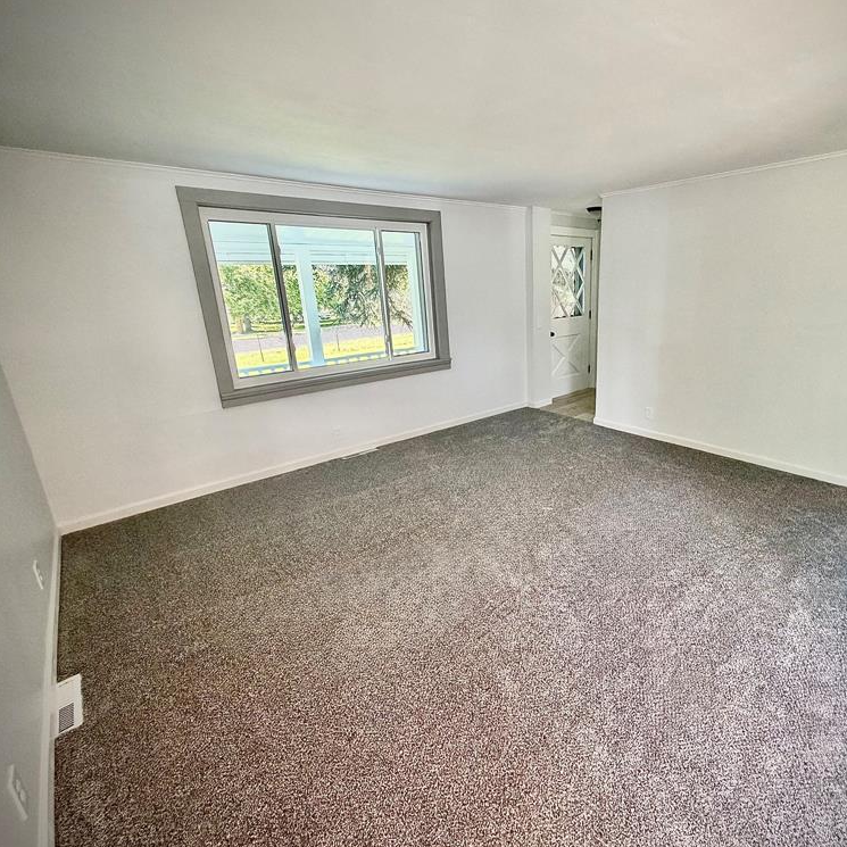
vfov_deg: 84.0
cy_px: 416
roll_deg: +0.8
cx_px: 522
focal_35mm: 17
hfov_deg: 82.6
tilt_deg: -16.8
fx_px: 471
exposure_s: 1/60
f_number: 2.2
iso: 250
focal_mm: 2.22
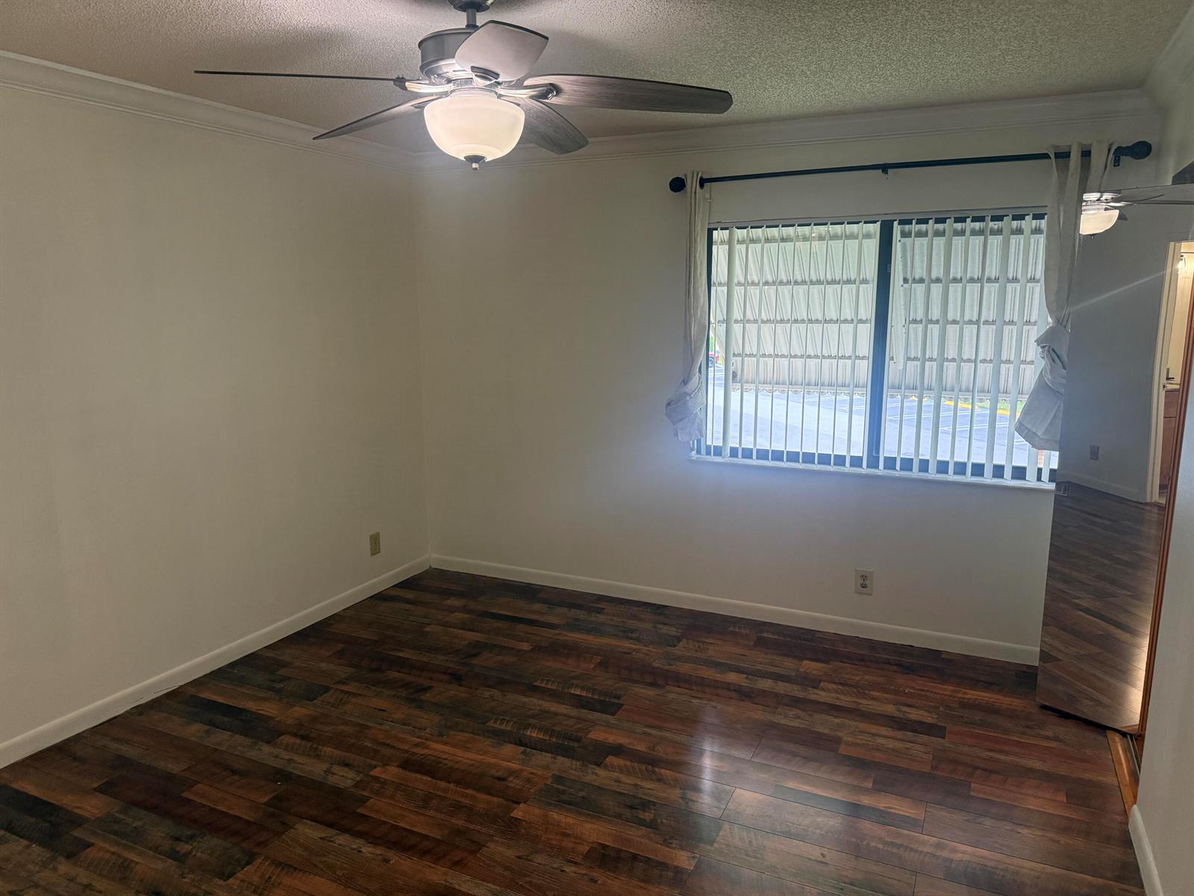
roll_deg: -0.7
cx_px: 597
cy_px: 448
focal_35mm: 24
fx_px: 828
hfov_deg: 71.6
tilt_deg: -10.6
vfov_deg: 56.8
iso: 320
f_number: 1.78
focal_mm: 6.76
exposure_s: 1/120
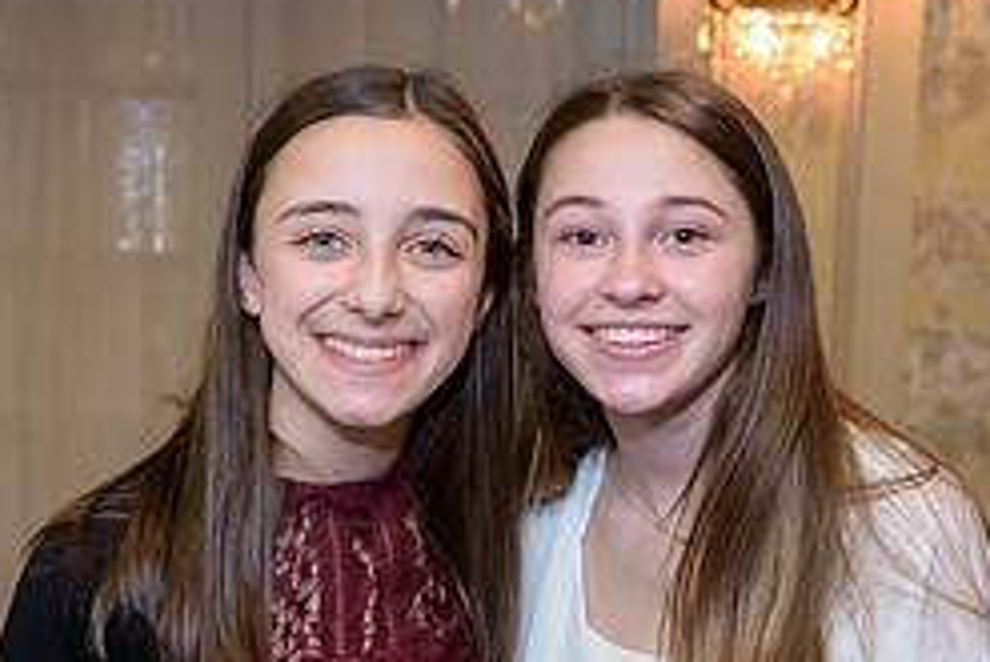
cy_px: 363
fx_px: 2064
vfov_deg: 18.2
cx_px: 629
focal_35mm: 75
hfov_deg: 26.9
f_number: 3.2
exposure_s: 1/125
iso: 1600
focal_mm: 32
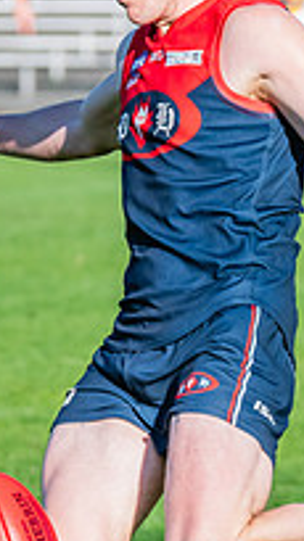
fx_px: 12981
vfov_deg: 2.4
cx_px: 96
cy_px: 207
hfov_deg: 1.3
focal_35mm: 904
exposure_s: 1/1600
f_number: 8
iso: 800
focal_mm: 240
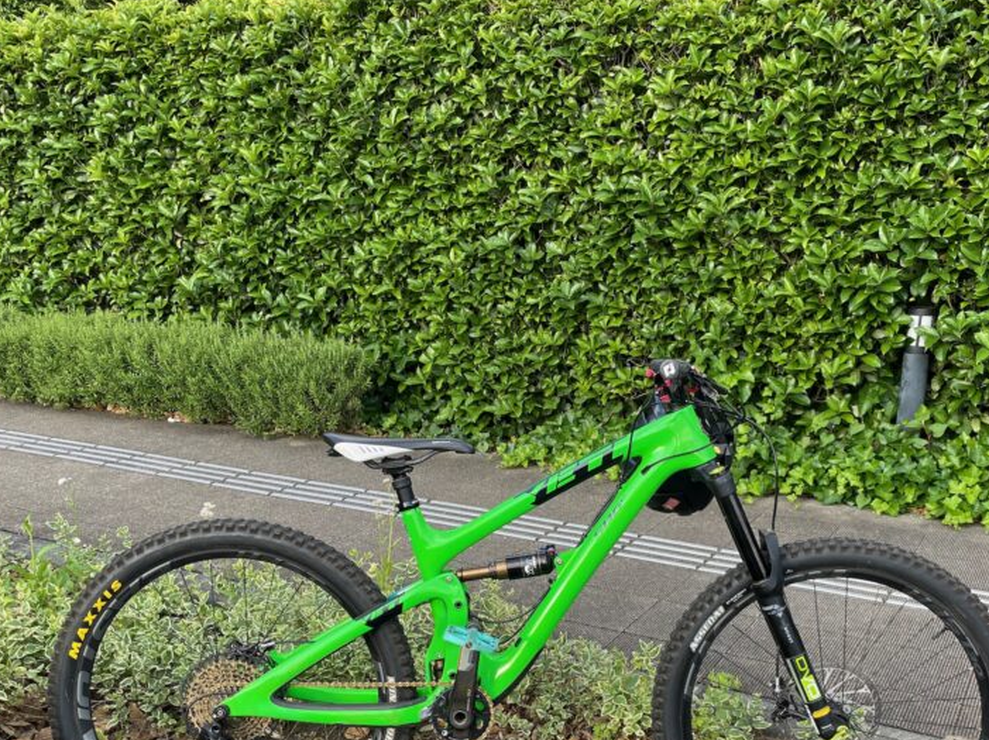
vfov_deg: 37.1
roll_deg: -0.2
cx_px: 547
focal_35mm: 38
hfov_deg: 48.9
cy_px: 524
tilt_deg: -14.5
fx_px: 1085
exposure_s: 1/255
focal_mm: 4.2
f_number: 1.6
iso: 32
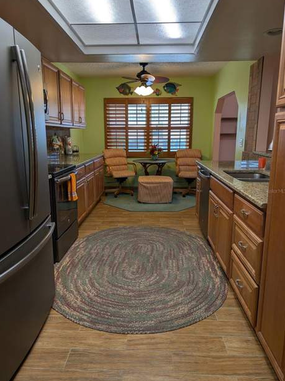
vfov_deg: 69.4
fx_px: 275
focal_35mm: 25
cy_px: 190
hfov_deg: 54.8
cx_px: 139
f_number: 1.68
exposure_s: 1/120
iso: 50
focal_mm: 6.9
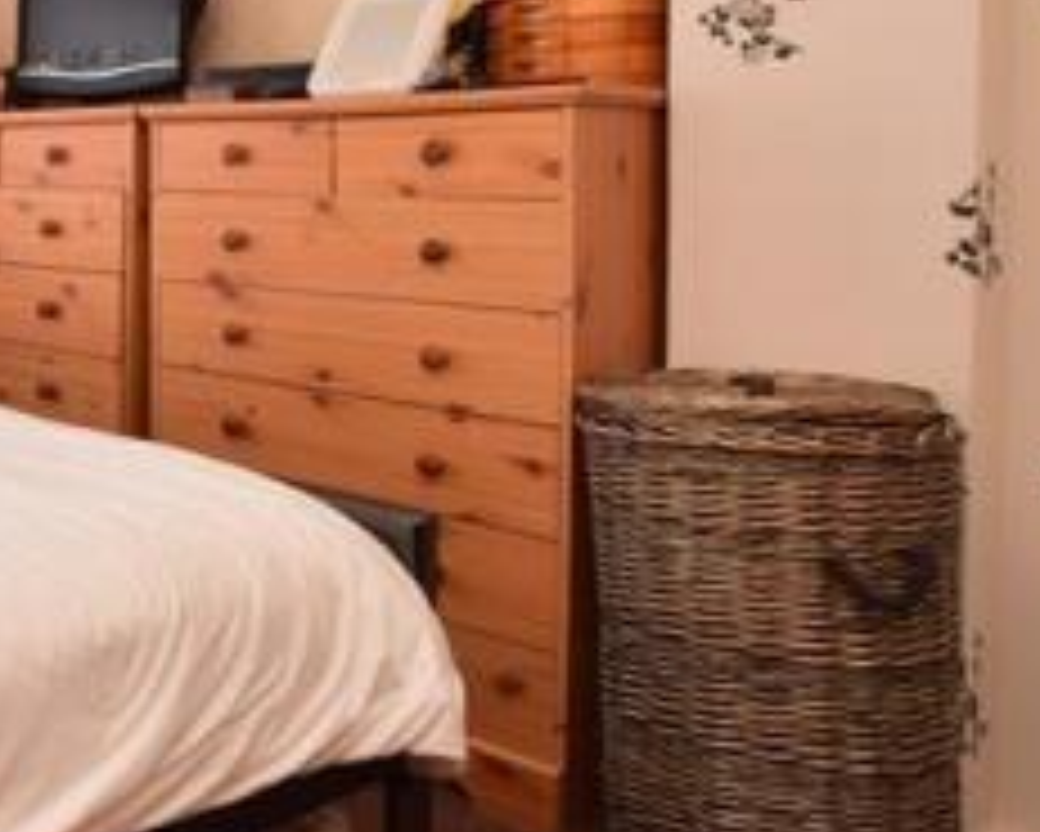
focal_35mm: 40
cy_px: 160
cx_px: -234
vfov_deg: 36.0
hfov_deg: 35.2
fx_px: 1232
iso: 400
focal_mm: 10
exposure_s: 1/200
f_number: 14
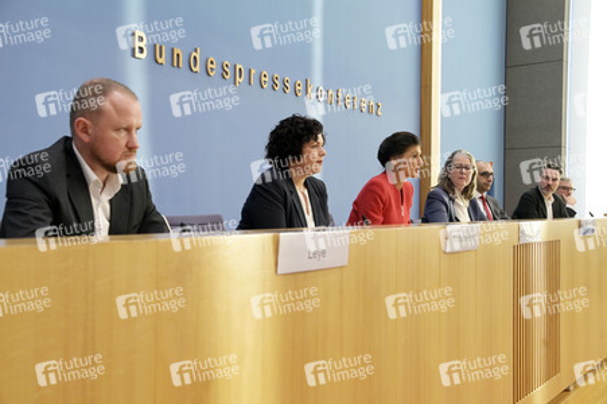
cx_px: 304
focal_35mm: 40
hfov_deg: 48.5
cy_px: 202
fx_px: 674
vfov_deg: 33.4
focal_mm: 40
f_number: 5.6
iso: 3200
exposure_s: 1/640
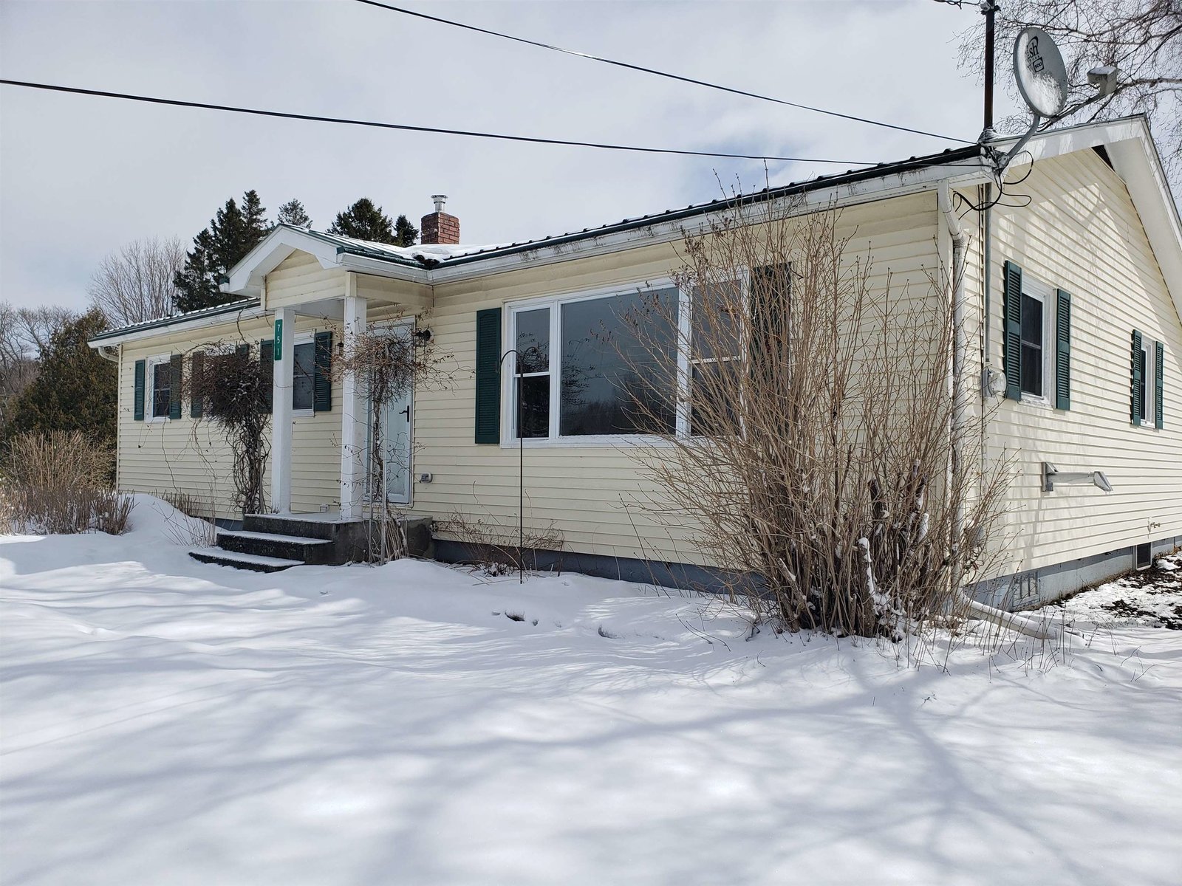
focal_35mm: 26
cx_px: 591
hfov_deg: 67.3
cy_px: 443
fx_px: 888
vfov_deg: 53.1
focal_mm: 4.3
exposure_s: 1/2826
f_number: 2.4
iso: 50
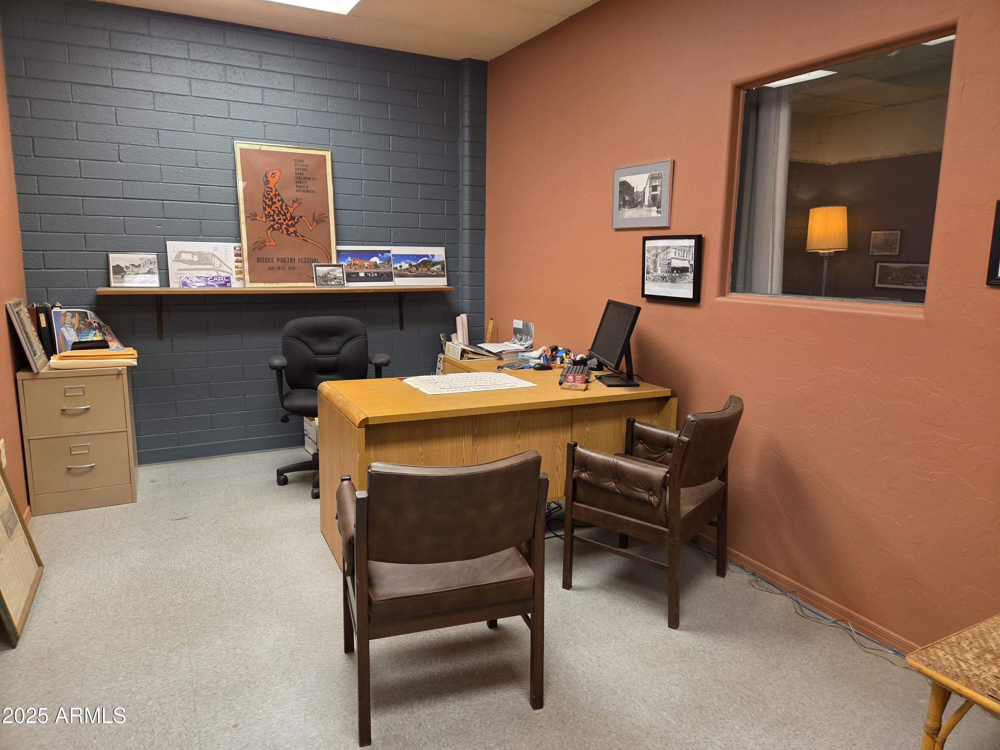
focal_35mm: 23
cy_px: 375
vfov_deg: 58.9
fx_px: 664
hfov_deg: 73.9
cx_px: 500
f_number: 1.8
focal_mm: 5.4
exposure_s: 1/120
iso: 250
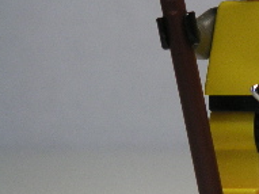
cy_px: 45
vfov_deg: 6.0
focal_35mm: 247
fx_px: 1847
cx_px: 262
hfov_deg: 8.0
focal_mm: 17.1
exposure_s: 1/111
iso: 80
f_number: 3.6
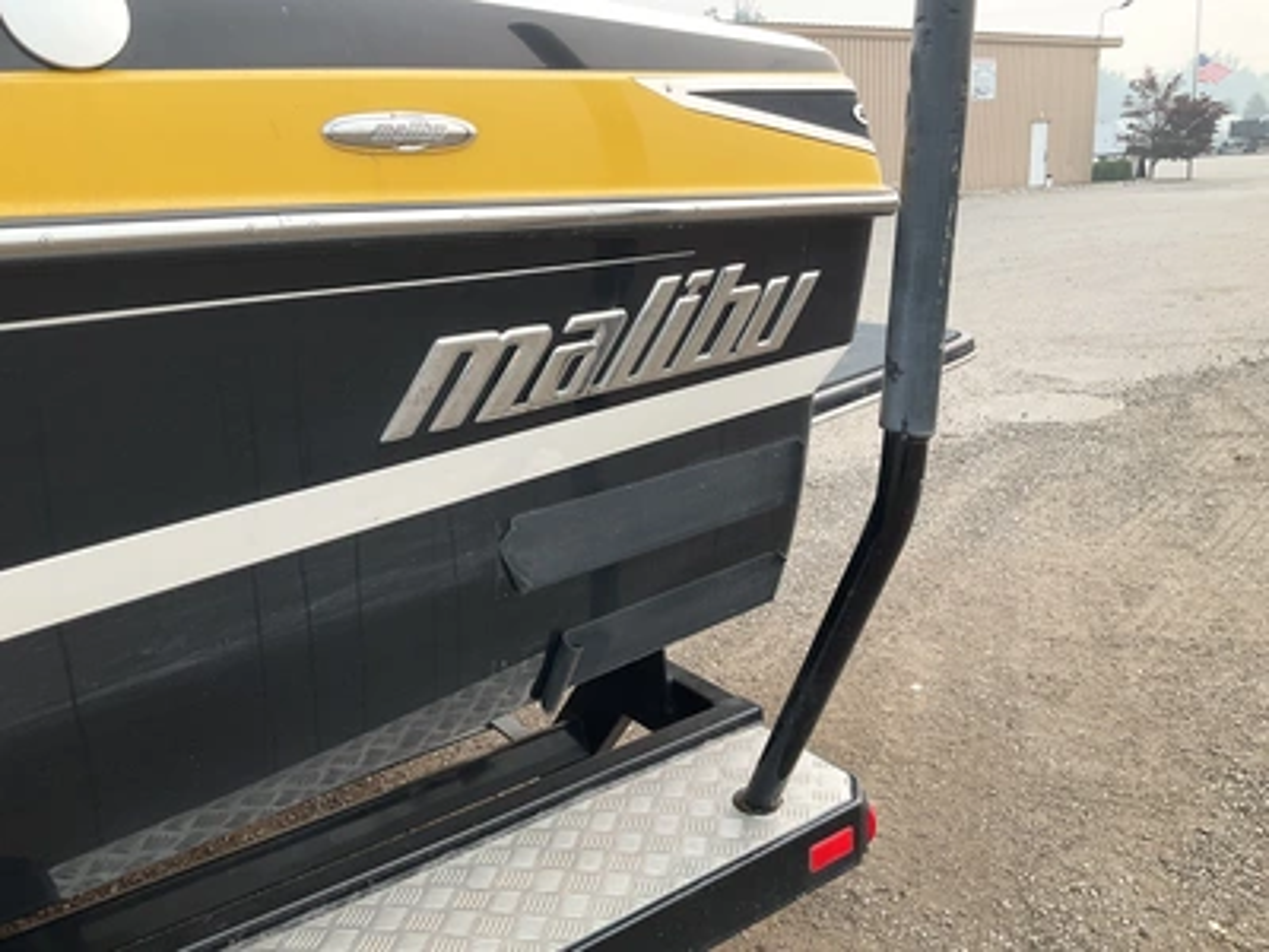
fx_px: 1063
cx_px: 634
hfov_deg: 61.7
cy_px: 476
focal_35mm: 29
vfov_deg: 48.2
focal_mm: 3
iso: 25
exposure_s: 1/329
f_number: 1.8
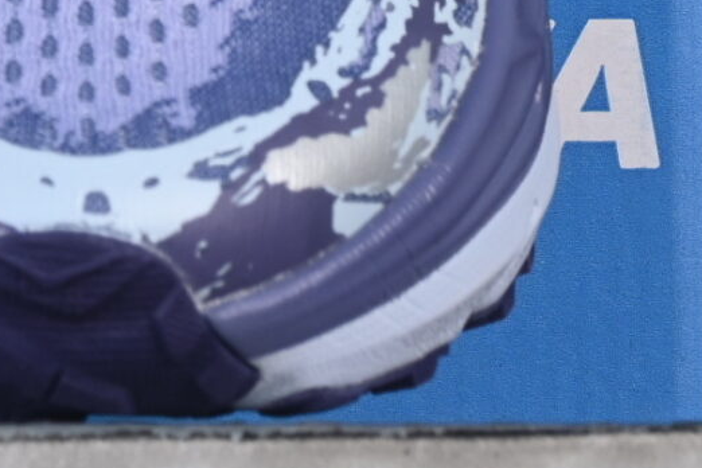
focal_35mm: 368
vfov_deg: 3.7
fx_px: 7175
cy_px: -290
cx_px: -382
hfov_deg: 5.5
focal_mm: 50
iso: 160
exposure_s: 1/80
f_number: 8
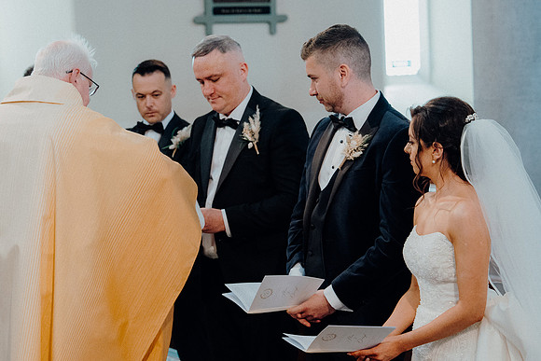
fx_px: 1398
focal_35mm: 93
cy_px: 180
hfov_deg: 21.9
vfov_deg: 14.7
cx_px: 270
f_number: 3.5
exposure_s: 1/160
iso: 3200
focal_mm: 62
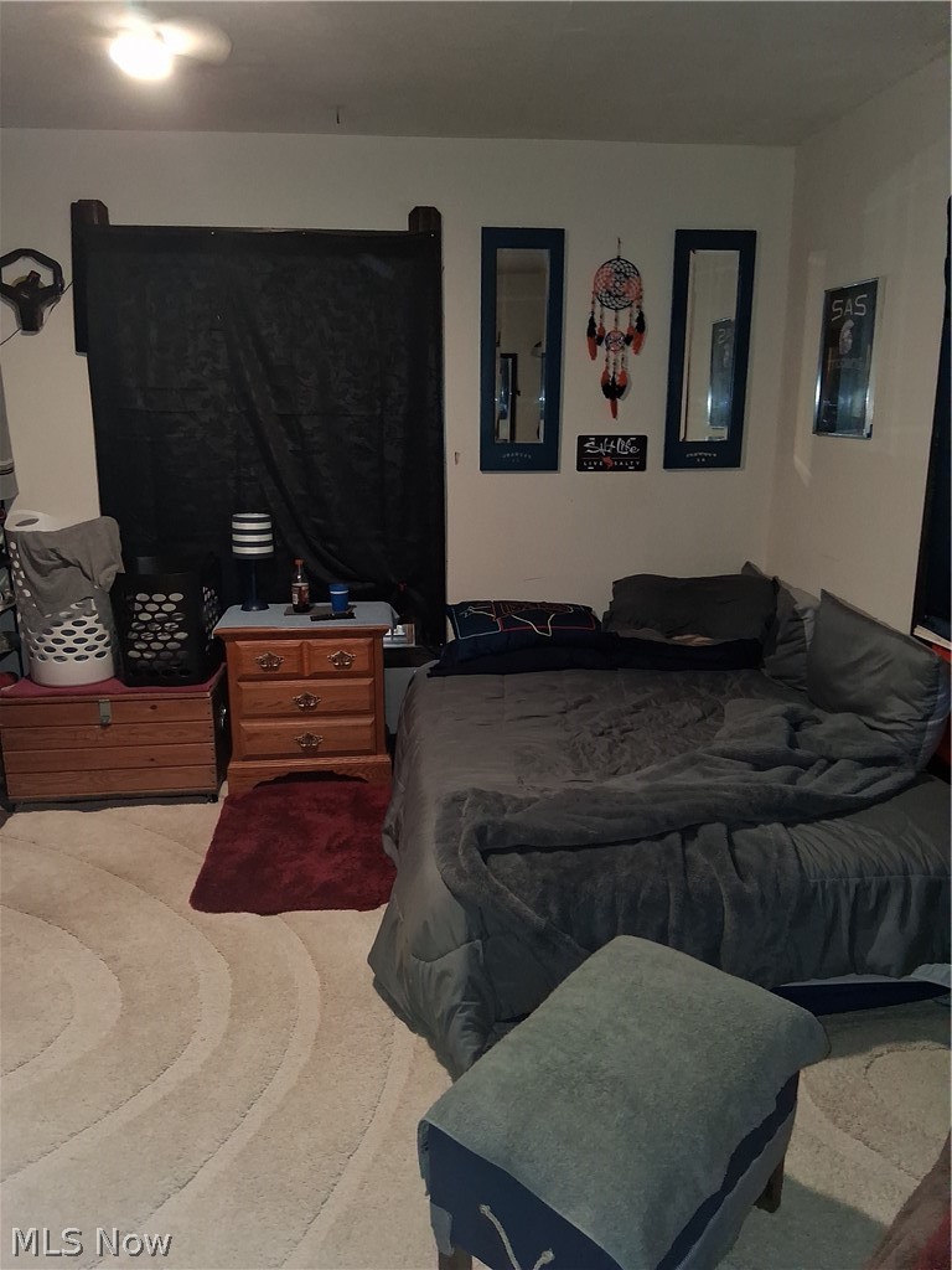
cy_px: 635
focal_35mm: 26
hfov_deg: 53.1
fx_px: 953
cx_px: 476
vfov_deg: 67.3
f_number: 1.8
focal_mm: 3.98
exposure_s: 1/20
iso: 25
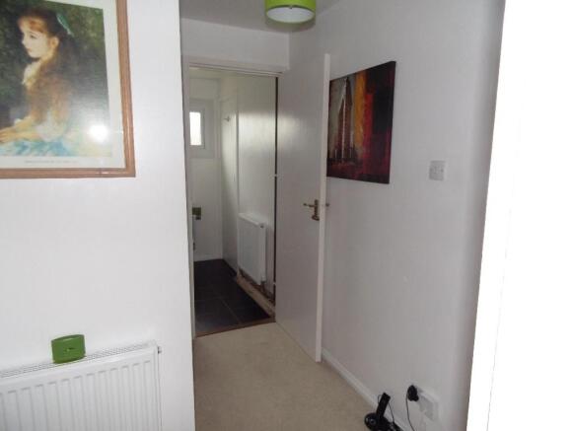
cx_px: 288
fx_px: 365
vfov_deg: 61.1
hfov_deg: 76.4
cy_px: 216
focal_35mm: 22
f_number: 3
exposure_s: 1/60
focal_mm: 4
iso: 200
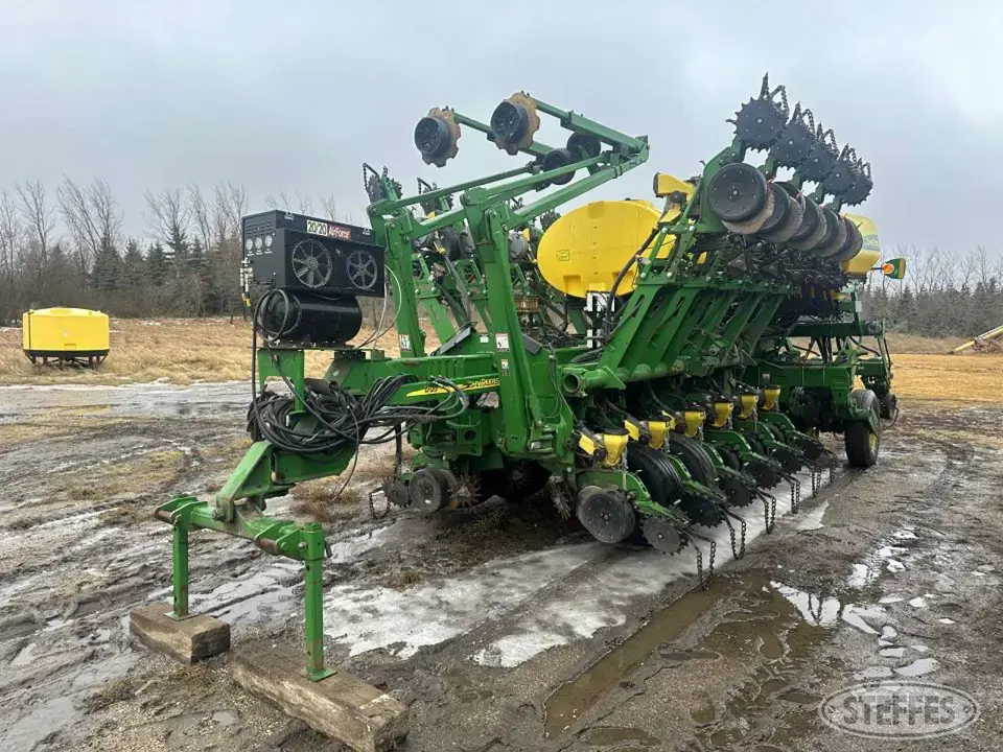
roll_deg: -0.6
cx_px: 502
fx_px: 695
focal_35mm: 24
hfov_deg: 71.6
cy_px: 376
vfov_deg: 56.8
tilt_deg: -4.2
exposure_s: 1/229
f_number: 1.78
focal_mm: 6.86
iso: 64
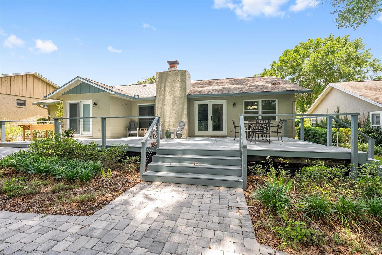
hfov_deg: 104.3
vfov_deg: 81.2
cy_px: 128
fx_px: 149
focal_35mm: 14
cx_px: 191
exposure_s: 1/200
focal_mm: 14
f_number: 8
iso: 500
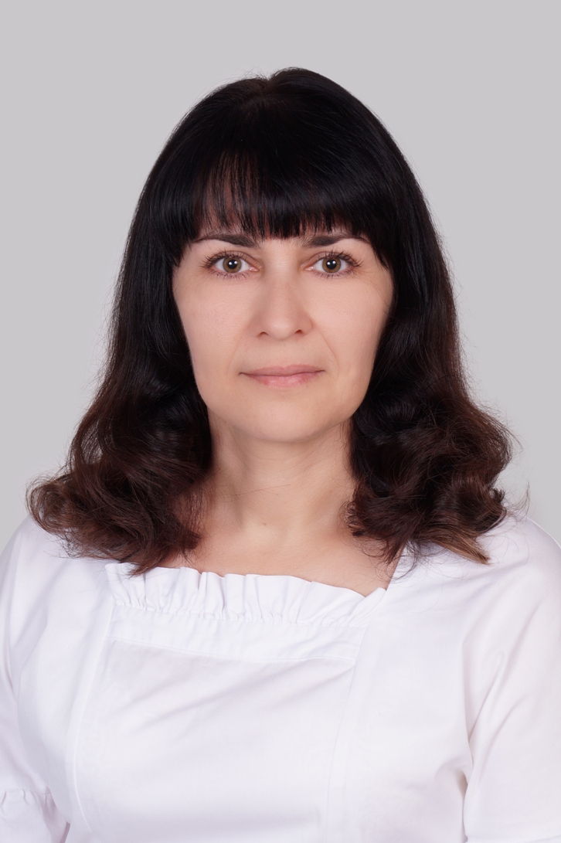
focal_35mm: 112
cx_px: 280
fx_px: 2633
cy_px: 422
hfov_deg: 12.2
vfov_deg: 18.2
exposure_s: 1/125
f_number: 7.1
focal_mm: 75
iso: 100
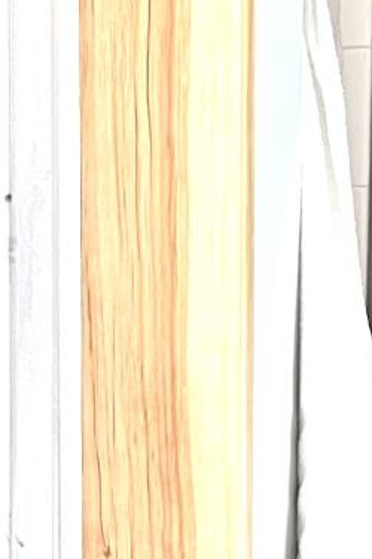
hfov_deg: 9.5
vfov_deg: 13.9
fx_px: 2236
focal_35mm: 144
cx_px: 268
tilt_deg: -3.1
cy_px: 645
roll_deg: -1.3
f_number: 1.5
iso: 125
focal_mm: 5.7
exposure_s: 1/73
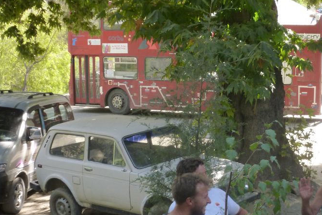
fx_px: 689
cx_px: 273
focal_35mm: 77
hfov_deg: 25.7
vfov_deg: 17.6
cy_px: 163
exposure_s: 1/100
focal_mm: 7.4
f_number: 3.8
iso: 160
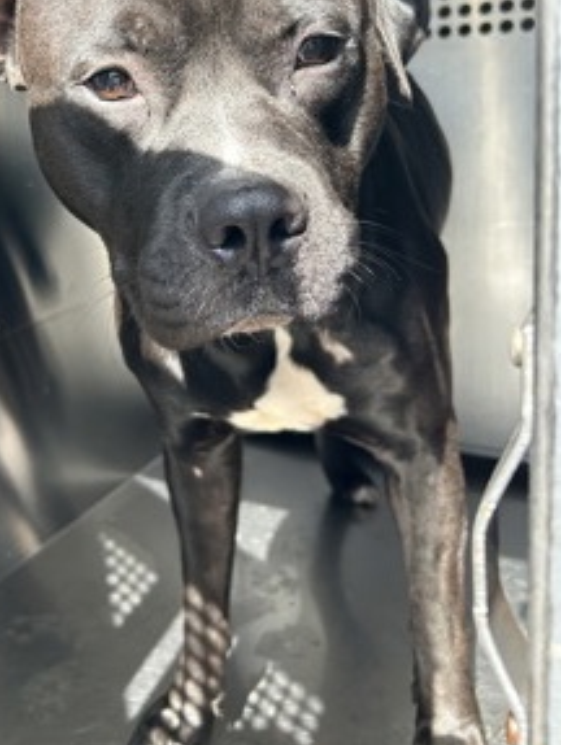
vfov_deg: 47.9
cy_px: 234
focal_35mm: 38
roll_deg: +1.0
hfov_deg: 37.2
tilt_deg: -11.4
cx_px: 168
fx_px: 819
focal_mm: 5.7
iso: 50
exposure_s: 1/298
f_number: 1.5
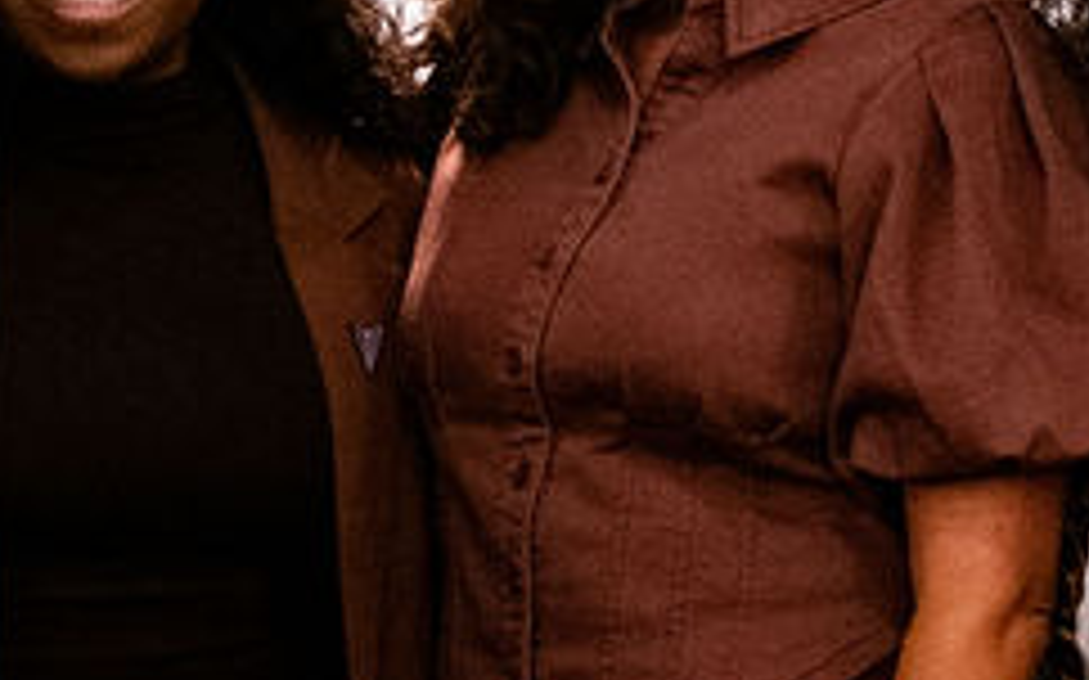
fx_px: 3827
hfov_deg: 16.2
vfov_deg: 10.0
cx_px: 702
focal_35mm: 129
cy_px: 841
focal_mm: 24
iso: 2500
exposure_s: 1/125
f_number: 3.2
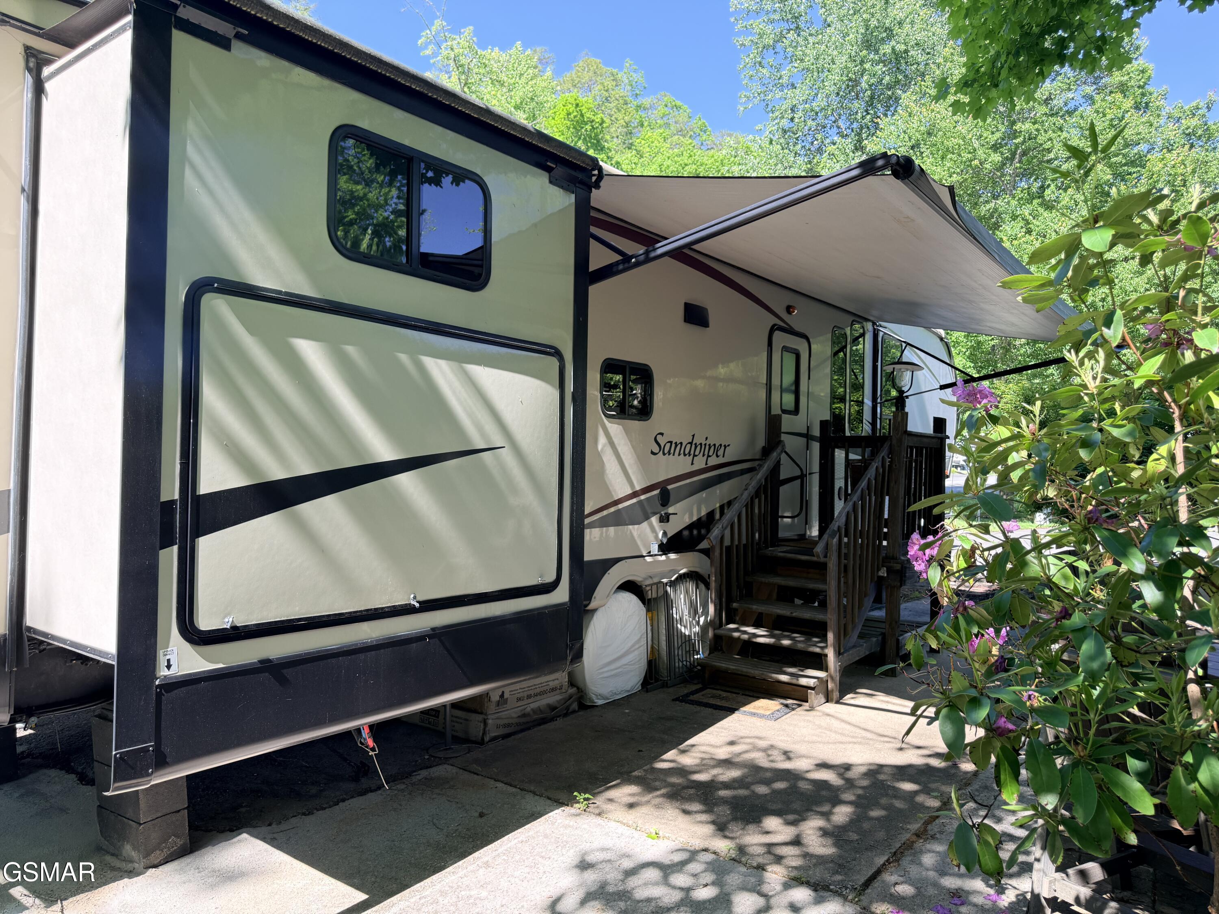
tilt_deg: +0.9
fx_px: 845
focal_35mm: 24
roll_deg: -0.9
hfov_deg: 71.6
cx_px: 610
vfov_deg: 56.8
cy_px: 457
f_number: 1.78
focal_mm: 6.76
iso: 100
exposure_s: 1/654
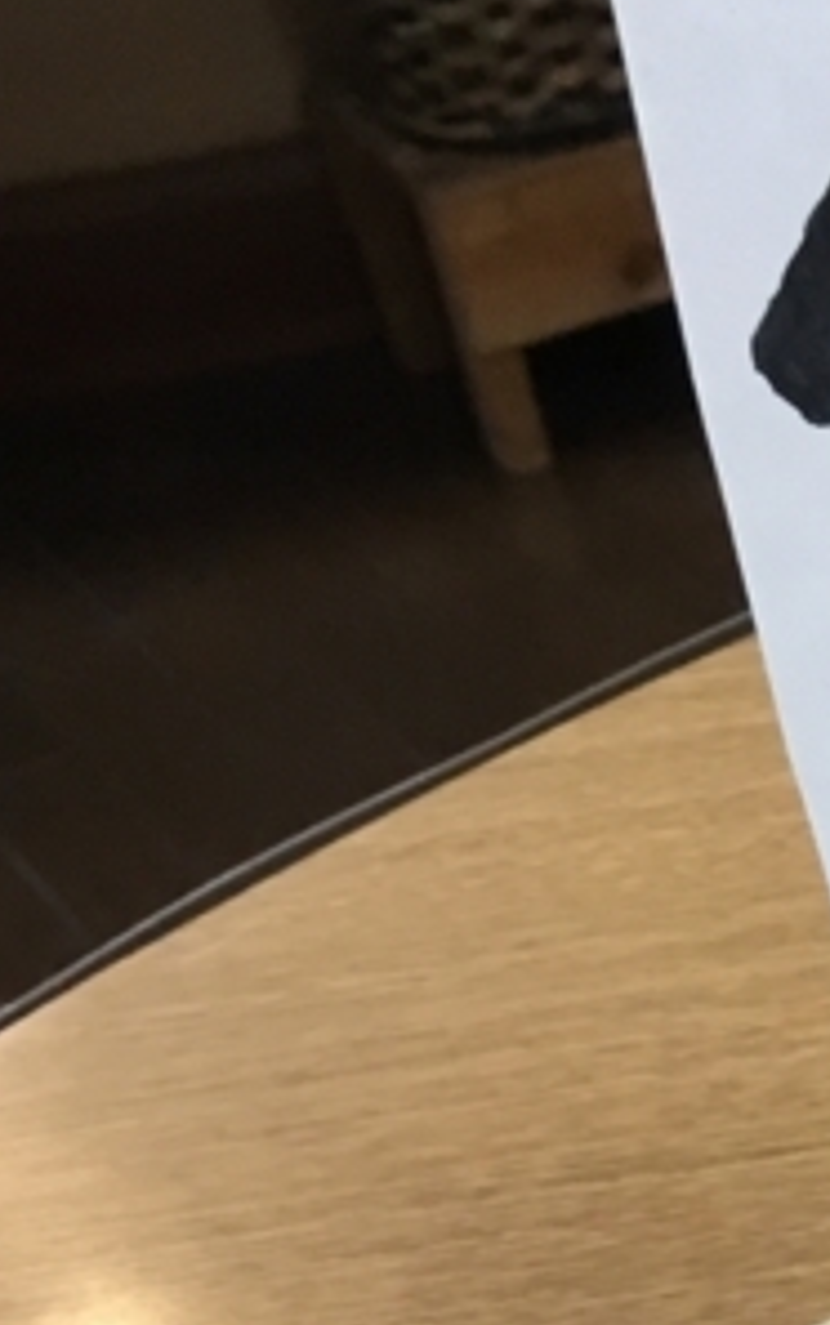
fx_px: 3831
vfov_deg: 17.6
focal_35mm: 106
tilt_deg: -45.3
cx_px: 1629
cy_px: 2008
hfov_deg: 11.3
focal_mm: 4.15
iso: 100
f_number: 2.2
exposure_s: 1/30
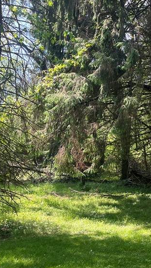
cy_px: 183
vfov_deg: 39.3
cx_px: 163
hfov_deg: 21.9
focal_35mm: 52
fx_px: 370
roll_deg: +4.6
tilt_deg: -4.4
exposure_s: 1/404
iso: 50
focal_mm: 5.1
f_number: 1.6
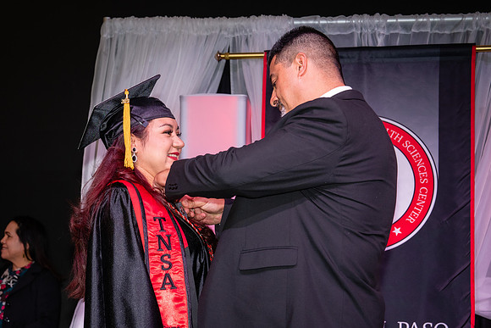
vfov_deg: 14.5
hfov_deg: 21.5
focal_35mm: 95
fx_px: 1290
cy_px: 200
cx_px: 192
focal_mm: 70
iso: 800
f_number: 5.6
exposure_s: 1/160
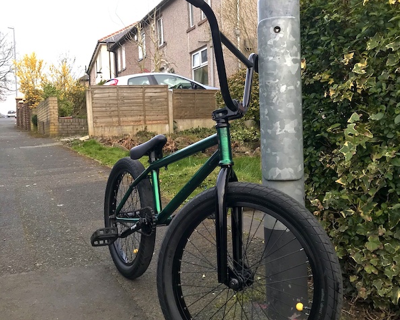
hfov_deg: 49.1
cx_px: 202
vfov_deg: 40.1
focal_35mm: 37
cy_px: 146
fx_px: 438
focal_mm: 3.99
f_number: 1.8
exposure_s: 1/50
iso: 25
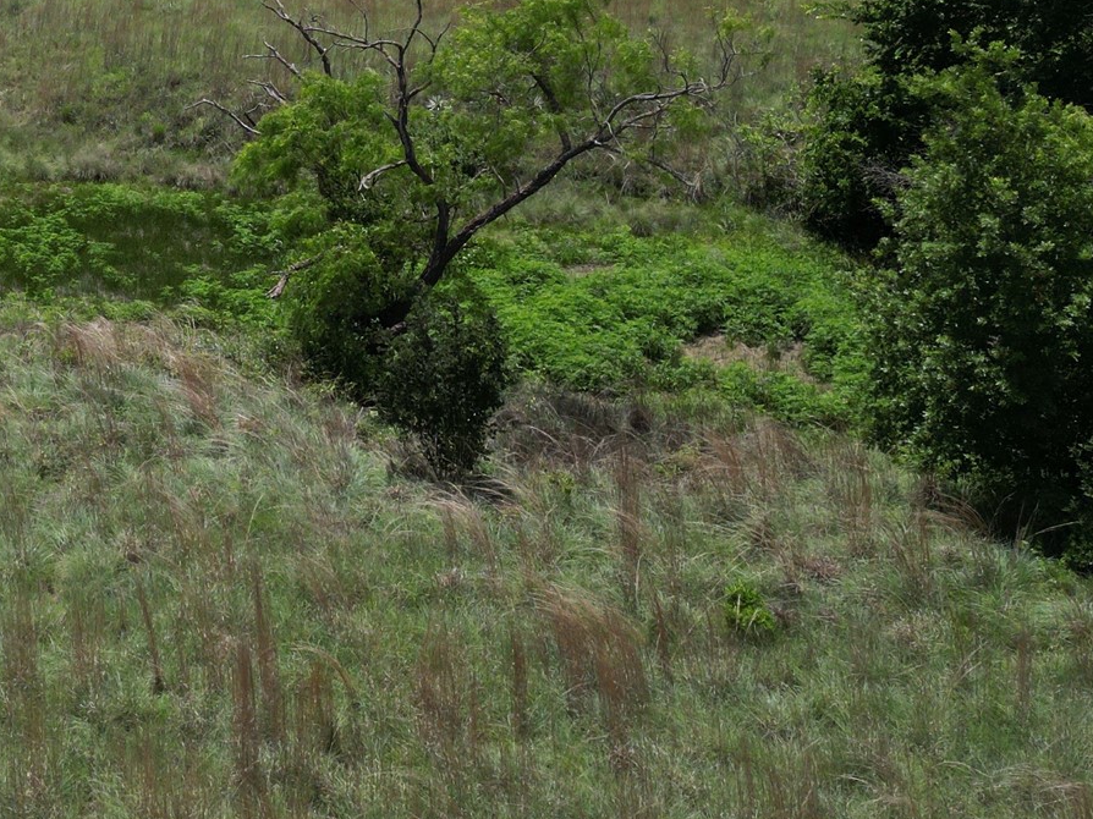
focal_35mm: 55
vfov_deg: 25.5
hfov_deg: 32.8
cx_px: 66
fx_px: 1736
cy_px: 43
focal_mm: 6.72
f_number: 1.7
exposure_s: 1/4000
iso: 120
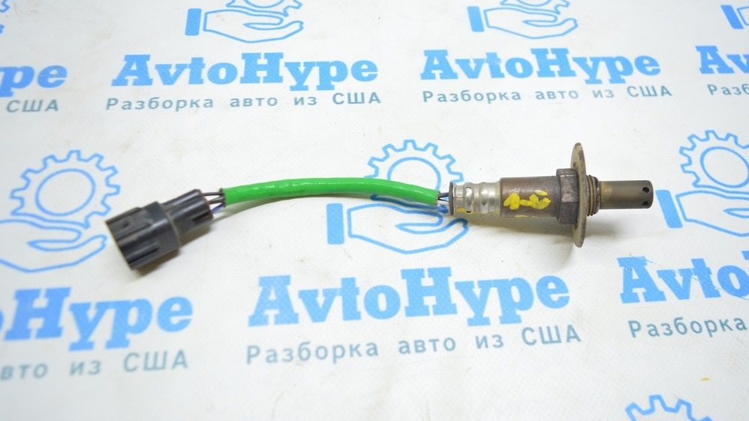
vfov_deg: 40.2
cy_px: 214
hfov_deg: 66.1
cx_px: 384
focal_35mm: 29
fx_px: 576
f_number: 3.5
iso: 400
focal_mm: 18
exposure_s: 1/40
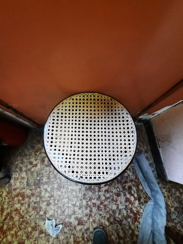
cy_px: 122
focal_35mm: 13
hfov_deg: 89.9
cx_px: 92
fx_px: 92
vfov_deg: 106.2
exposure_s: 1/25
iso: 320
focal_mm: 1.74
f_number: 2.2
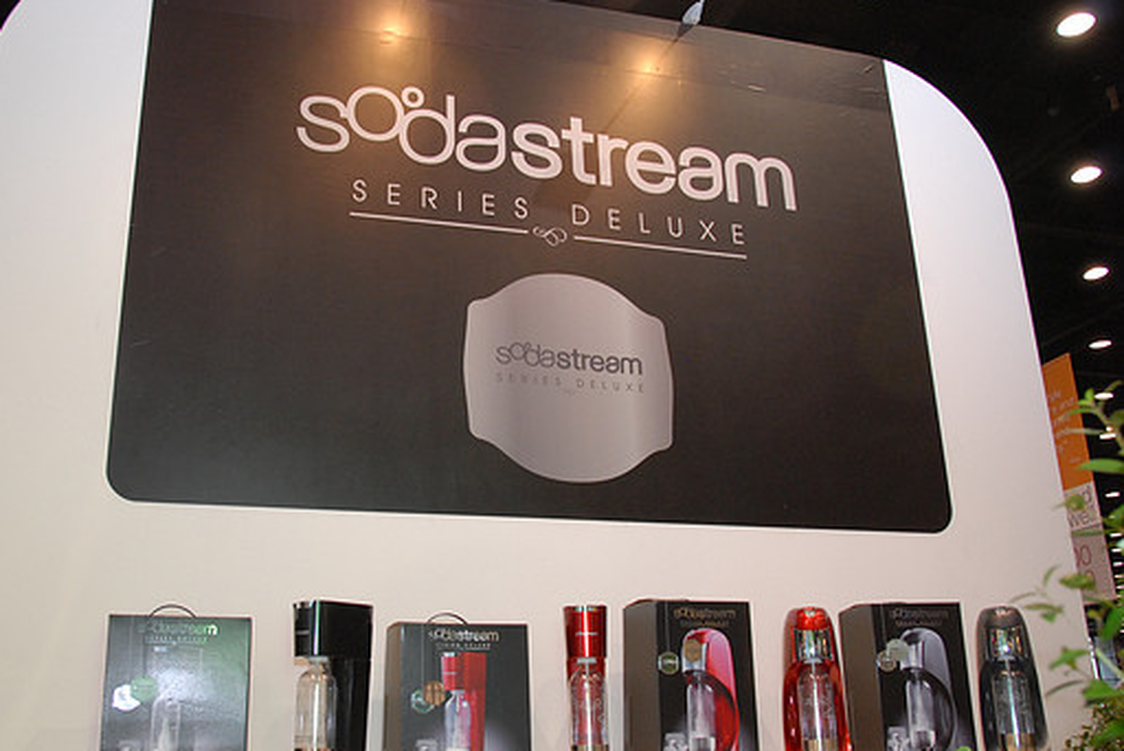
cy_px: 419
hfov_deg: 55.7
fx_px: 1062
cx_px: 507
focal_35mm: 34
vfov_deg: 38.9
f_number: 6.3
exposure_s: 1/60
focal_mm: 20
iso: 640
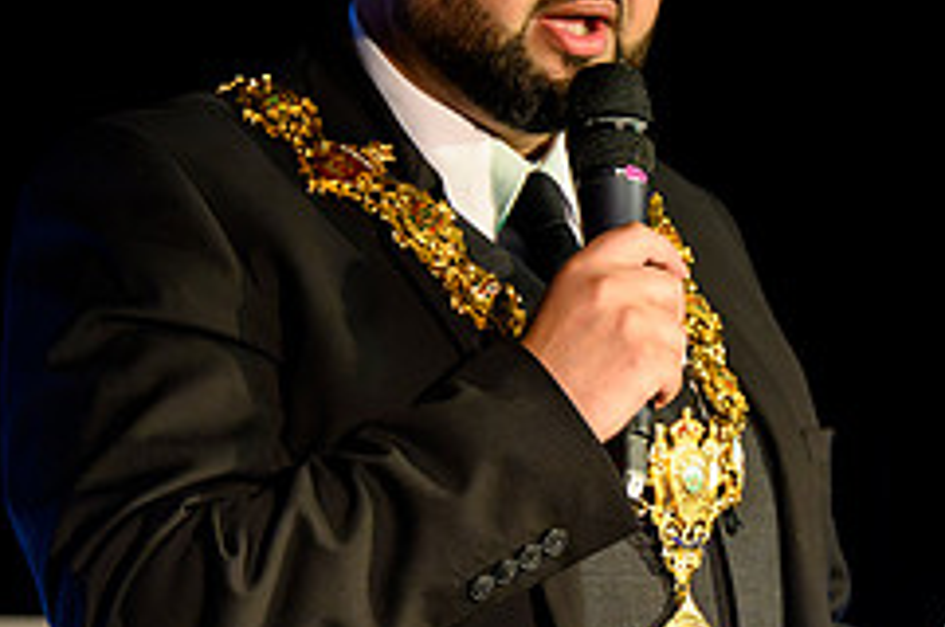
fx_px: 12137
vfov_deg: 3.0
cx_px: 694
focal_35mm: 463
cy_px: 324
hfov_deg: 4.5
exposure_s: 1/200
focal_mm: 180
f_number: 4
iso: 3200
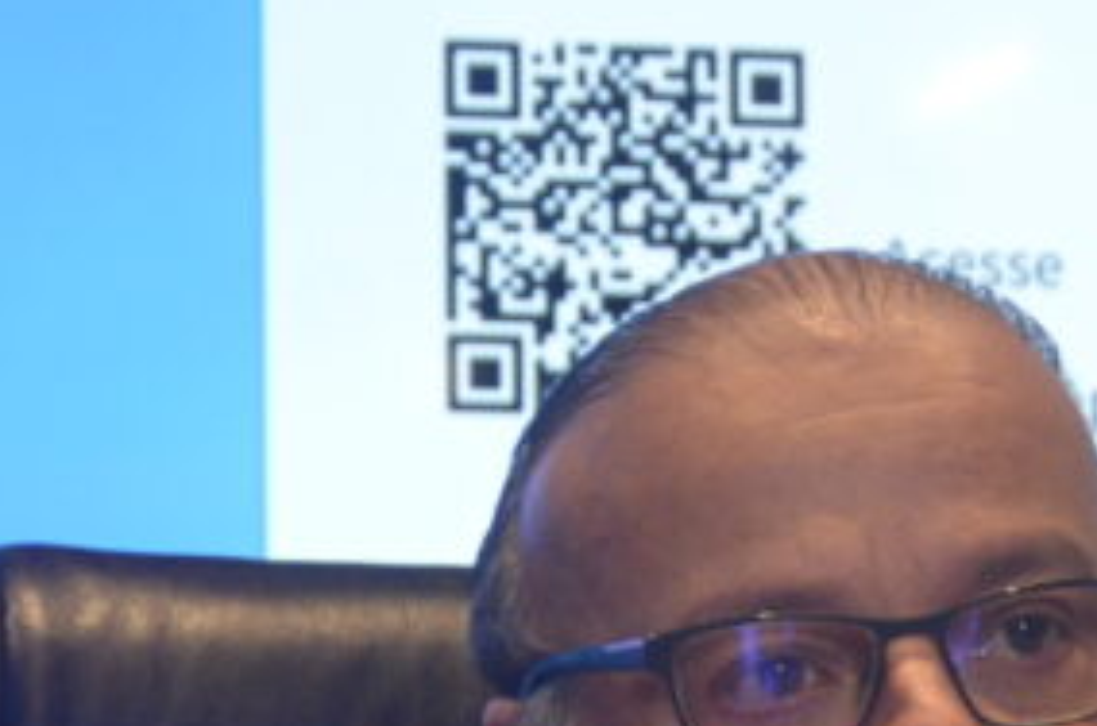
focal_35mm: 260
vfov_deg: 5.2
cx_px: 734
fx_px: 7905
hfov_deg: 7.9
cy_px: 950
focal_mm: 48
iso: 2000
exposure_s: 1/125
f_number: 5.6
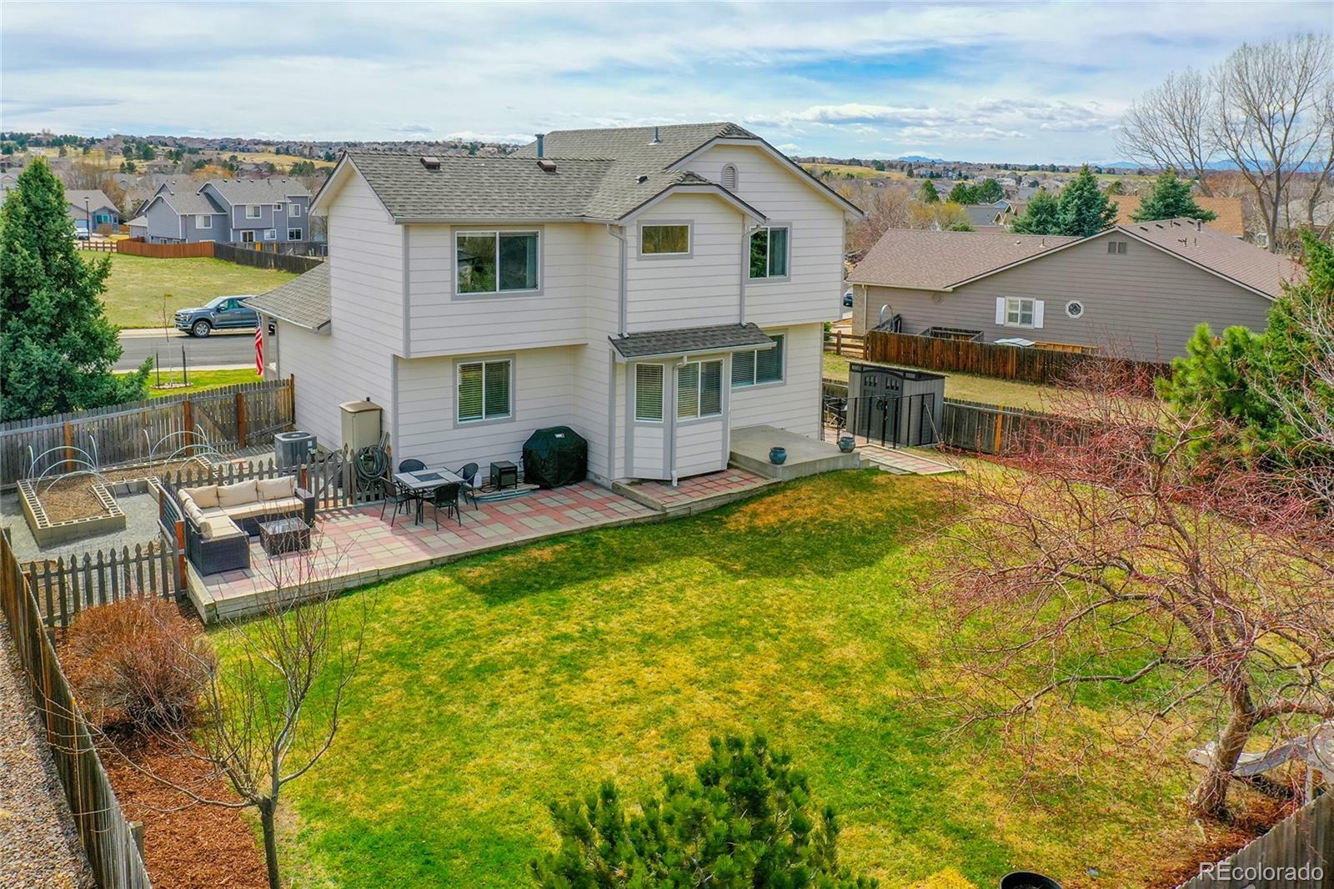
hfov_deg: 65.5
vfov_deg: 46.4
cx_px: 667
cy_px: 444
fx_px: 1037
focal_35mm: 28
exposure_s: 1/500
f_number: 5.6
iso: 100
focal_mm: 10.26
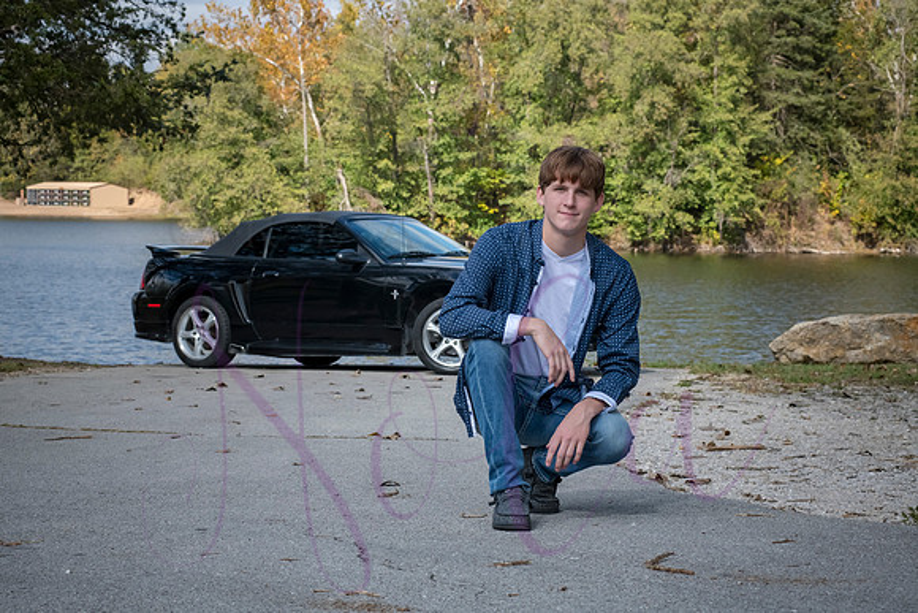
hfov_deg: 25.4
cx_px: 459
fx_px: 2040
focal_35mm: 80
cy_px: 306
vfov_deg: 17.1
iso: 800
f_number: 10
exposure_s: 1/640
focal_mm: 80
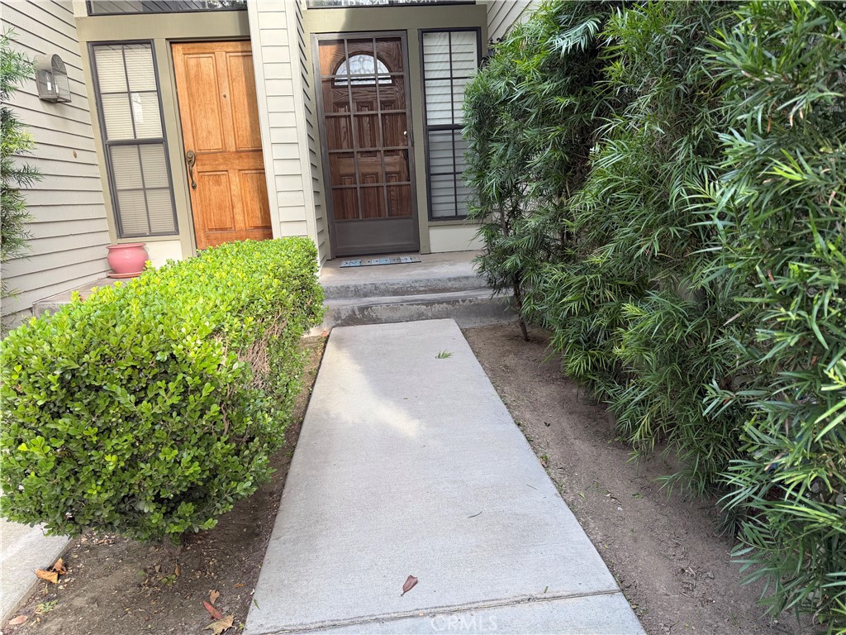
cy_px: 318
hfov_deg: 71.6
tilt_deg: -11.3
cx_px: 423
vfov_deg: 56.8
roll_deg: +2.9
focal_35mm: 24
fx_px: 587
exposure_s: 1/121
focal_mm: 6.76
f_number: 1.78
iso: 80
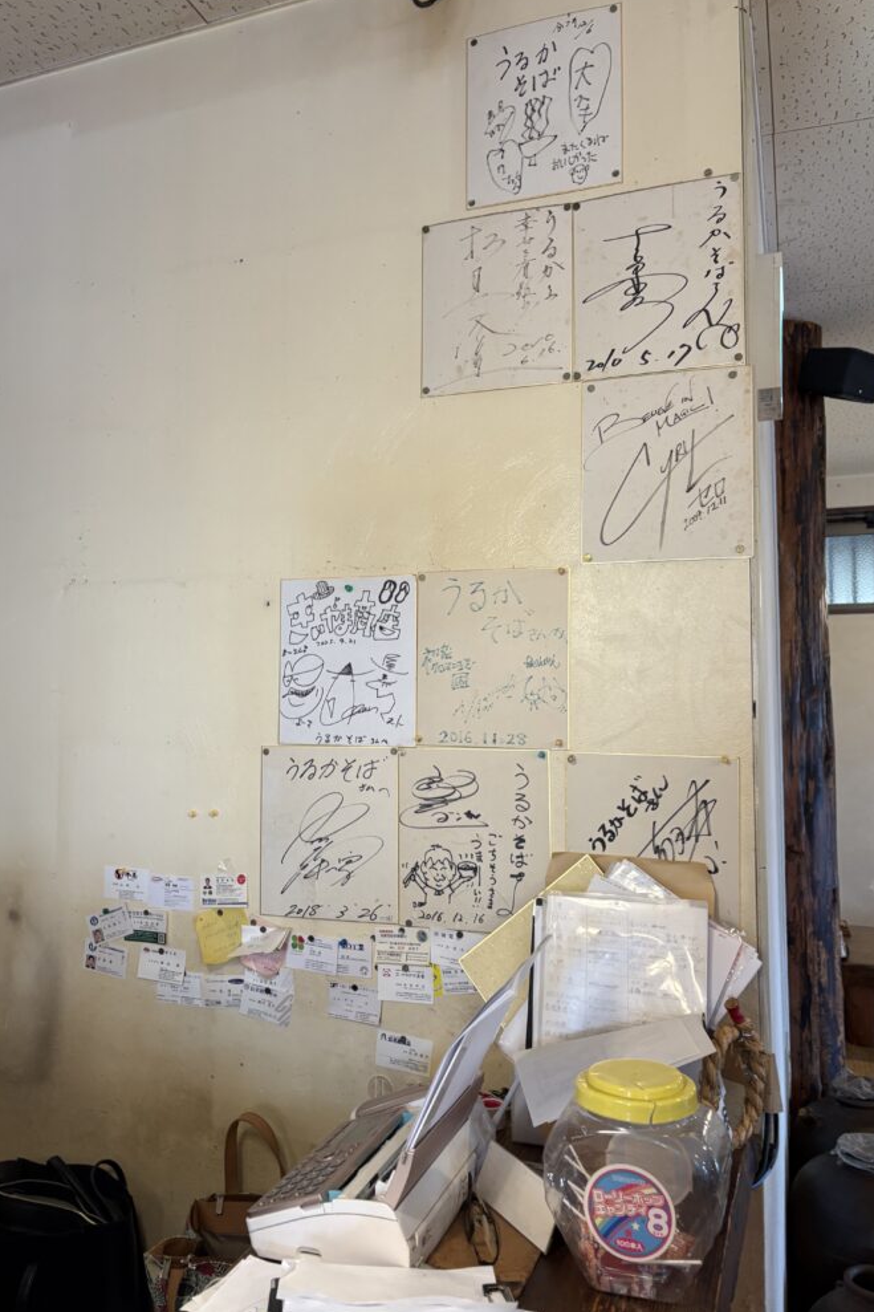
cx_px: 419
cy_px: 639
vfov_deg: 65.5
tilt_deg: +1.9
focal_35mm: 28
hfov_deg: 46.4
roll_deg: -0.8
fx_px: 1020
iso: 125
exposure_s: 1/60
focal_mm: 5.96
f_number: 1.6
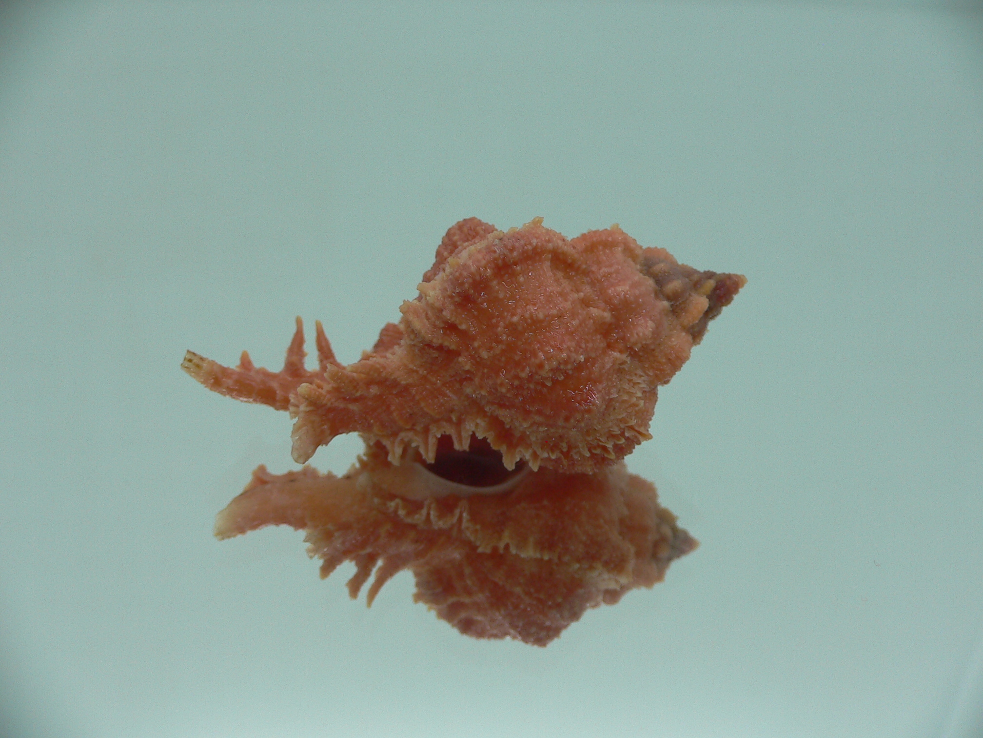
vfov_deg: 40.7
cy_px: 369
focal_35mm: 35
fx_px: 994
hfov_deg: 52.6
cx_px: 492
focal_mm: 4.6
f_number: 2.8
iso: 80
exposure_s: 1/60
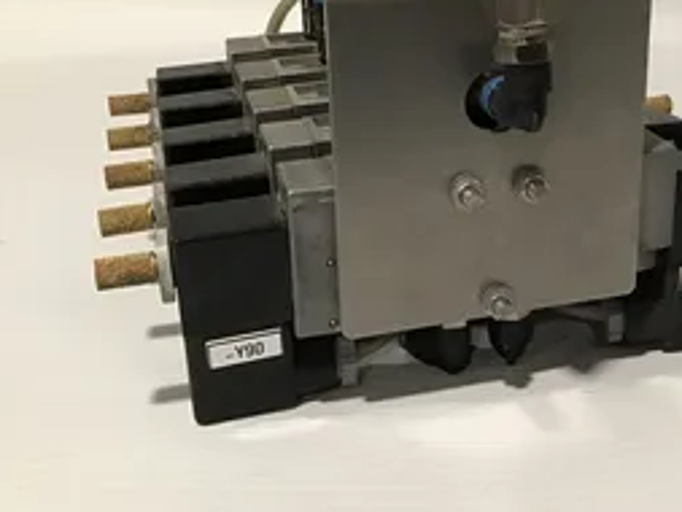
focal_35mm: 49
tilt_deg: -18.0
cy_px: 154
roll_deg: -1.3
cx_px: 491
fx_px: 966
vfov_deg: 29.4
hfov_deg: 38.1
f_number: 2.4
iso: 160
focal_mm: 3.3
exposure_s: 1/30
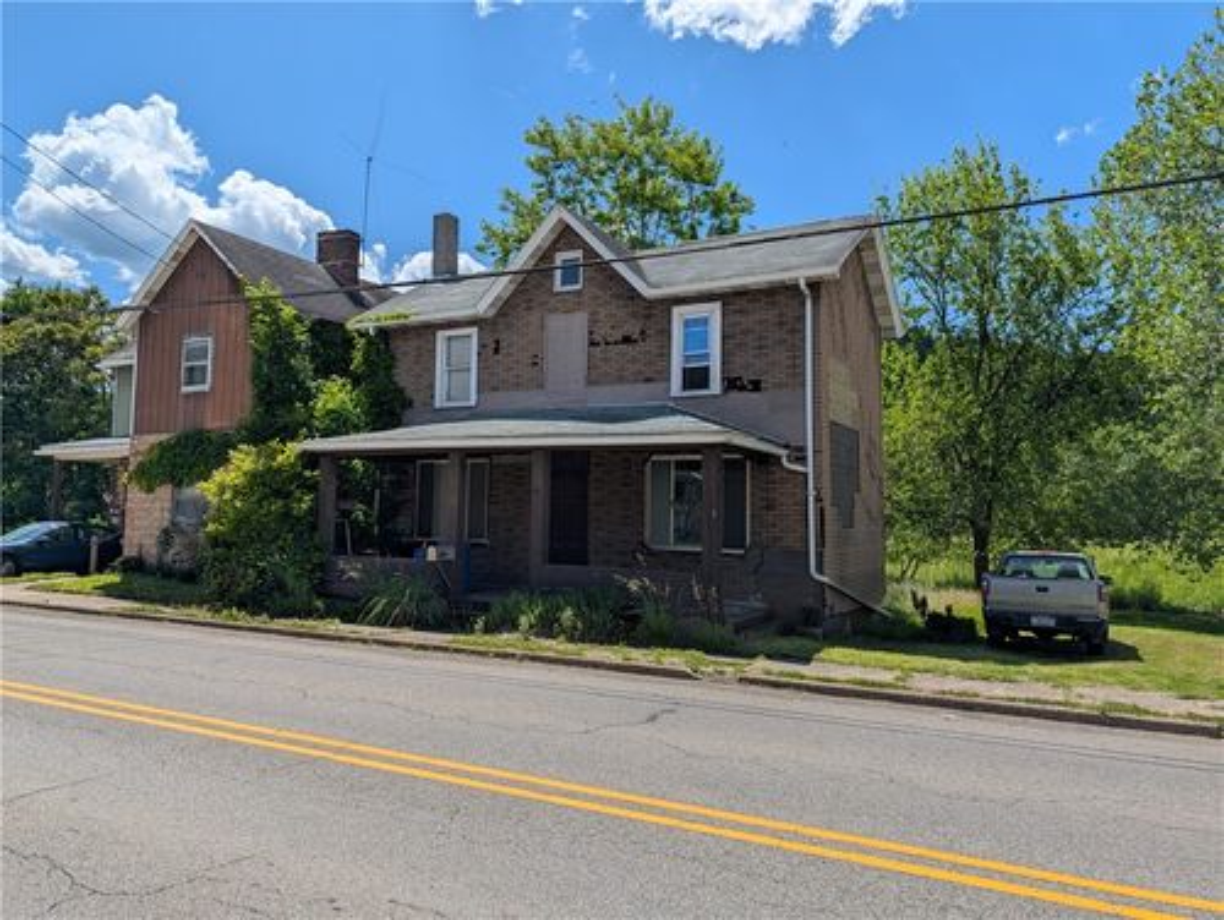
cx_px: 612
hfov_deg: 71.5
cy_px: 460
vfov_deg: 56.9
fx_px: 849
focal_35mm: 24
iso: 15
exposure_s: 1/1361
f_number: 1.68
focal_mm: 6.9
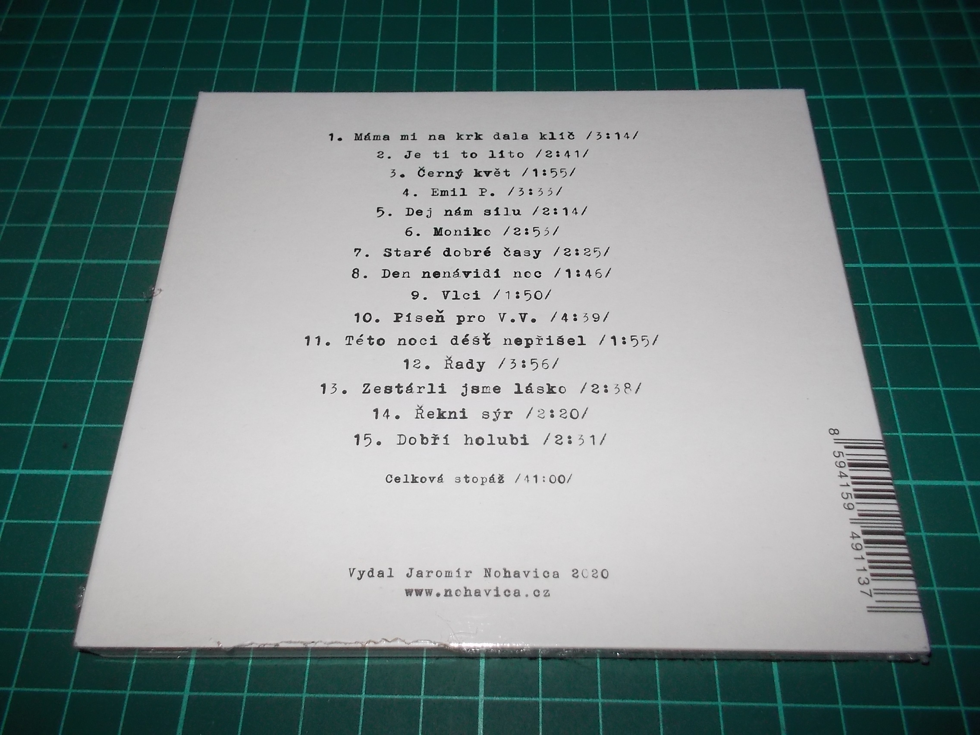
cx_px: 490
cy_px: 368
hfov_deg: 61.7
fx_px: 821
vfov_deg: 48.2
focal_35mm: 29
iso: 200
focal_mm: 4.1
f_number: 3.3
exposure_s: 1/30
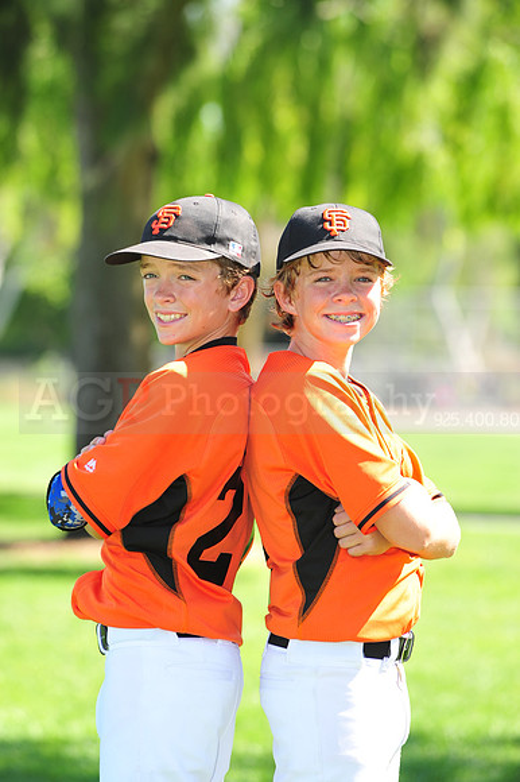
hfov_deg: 6.9
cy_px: 391
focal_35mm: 200
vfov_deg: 10.3
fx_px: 4338
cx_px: 260
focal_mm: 200
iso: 200
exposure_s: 1/200
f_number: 5.6
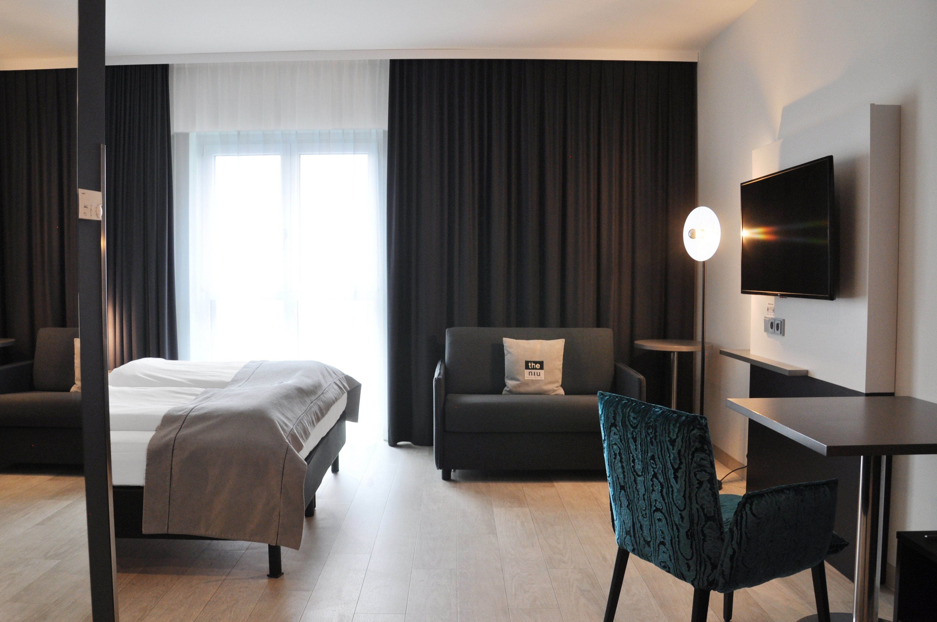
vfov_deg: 46.3
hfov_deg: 65.5
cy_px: 319
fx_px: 728
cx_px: 453
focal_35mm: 28
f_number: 5.6
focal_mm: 18
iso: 400
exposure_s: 1/30
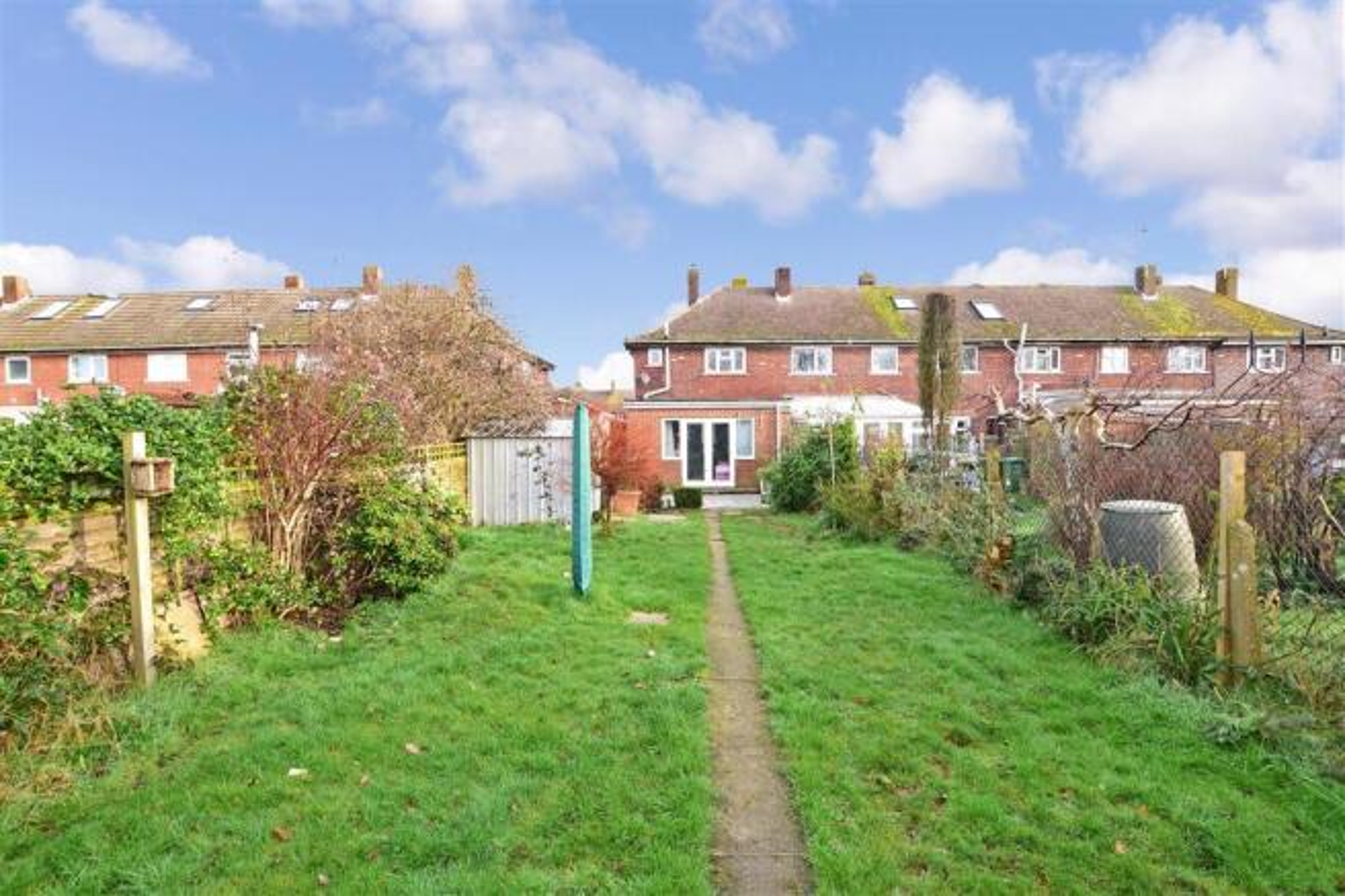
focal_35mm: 15
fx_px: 560
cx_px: 672
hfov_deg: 100.4
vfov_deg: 77.3
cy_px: 448
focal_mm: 10
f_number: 10
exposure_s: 1/40
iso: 400
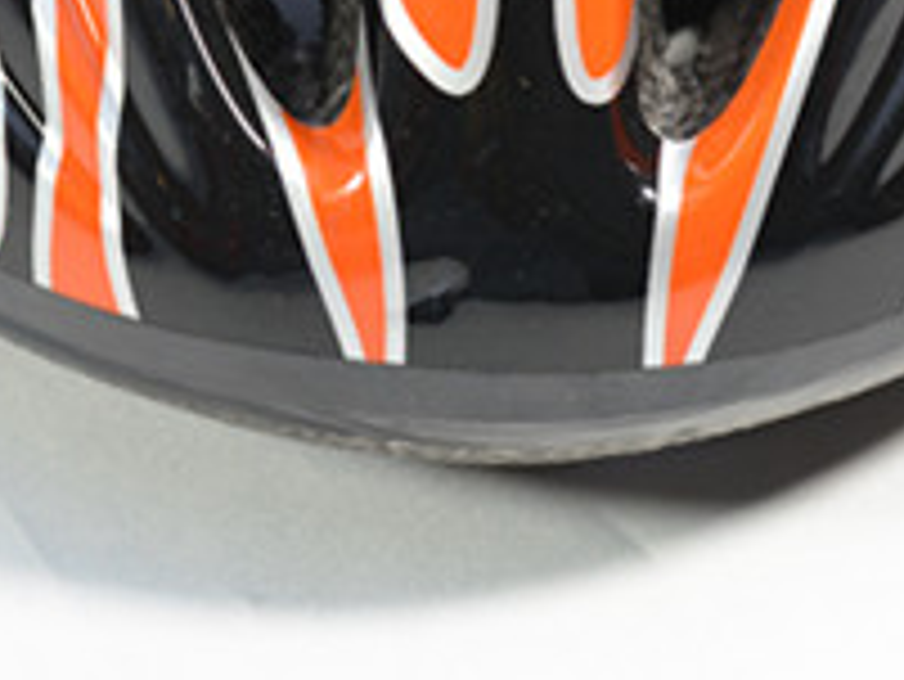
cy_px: -394
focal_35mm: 172
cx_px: 513
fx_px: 4494
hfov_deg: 11.5
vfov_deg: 8.4
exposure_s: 1/80
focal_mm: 50
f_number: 7.1
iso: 320
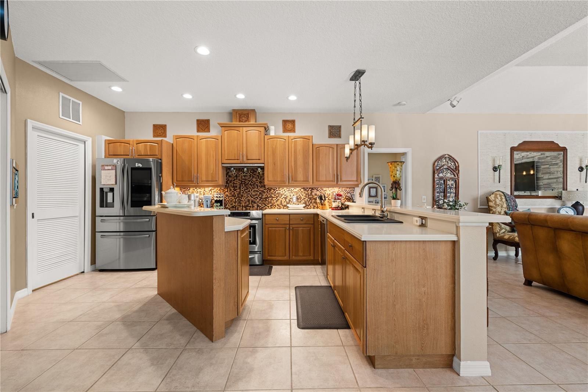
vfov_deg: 77.3
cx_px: 294
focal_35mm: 15
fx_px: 245
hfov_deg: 100.4
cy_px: 196
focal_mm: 15
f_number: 8
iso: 400
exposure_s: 1/5
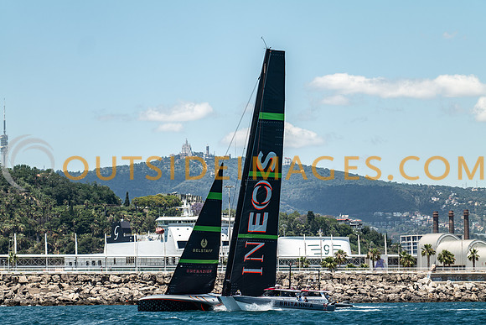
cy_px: 162
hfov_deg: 10.6
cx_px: 243
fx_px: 2619
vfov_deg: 7.1
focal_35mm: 194
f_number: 2.8
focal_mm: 194
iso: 100
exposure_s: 1/2500
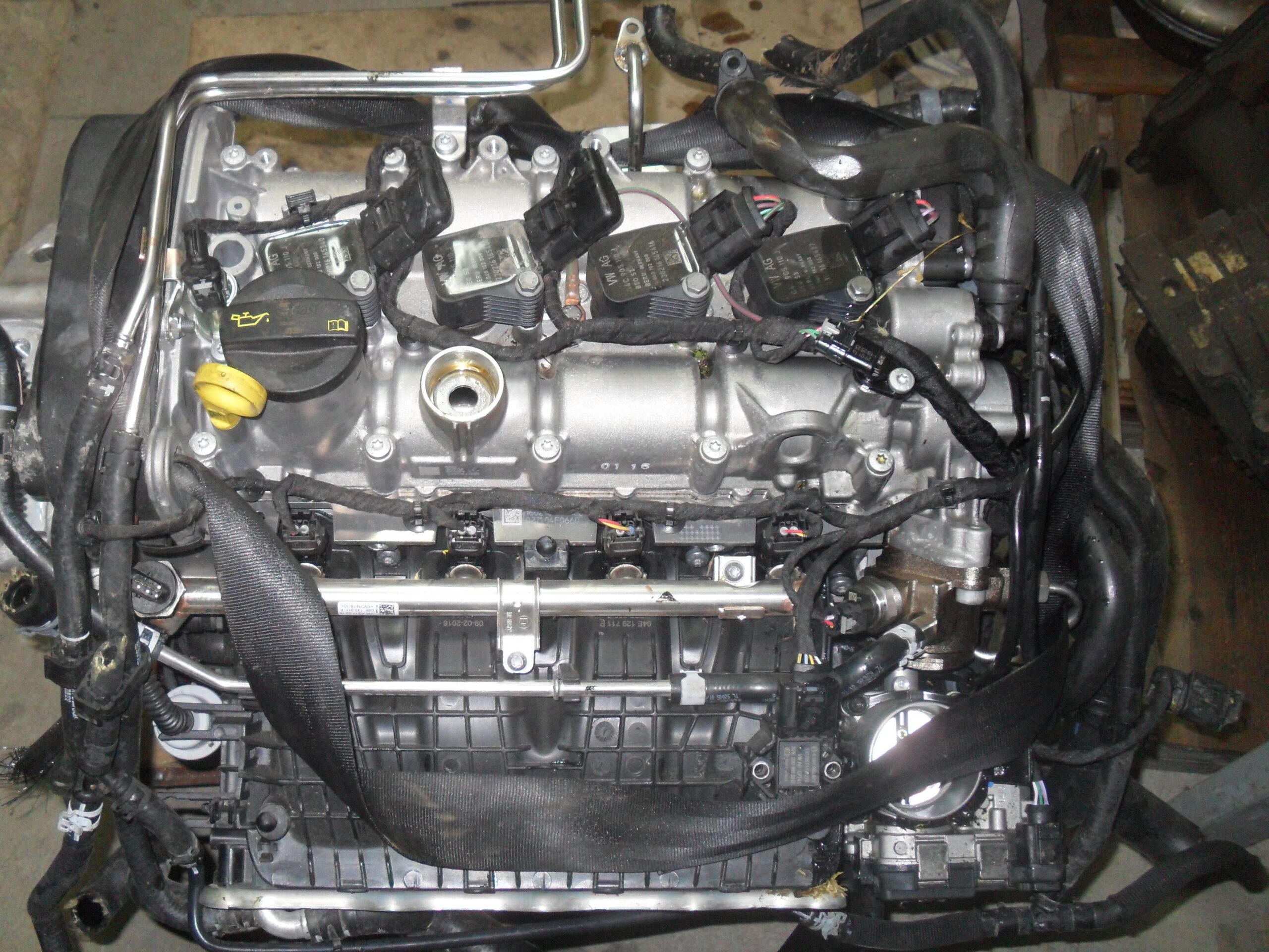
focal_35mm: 35
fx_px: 1283
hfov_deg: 52.6
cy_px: 476
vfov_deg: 40.7
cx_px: 634
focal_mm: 6.3
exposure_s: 1/45
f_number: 3
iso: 200
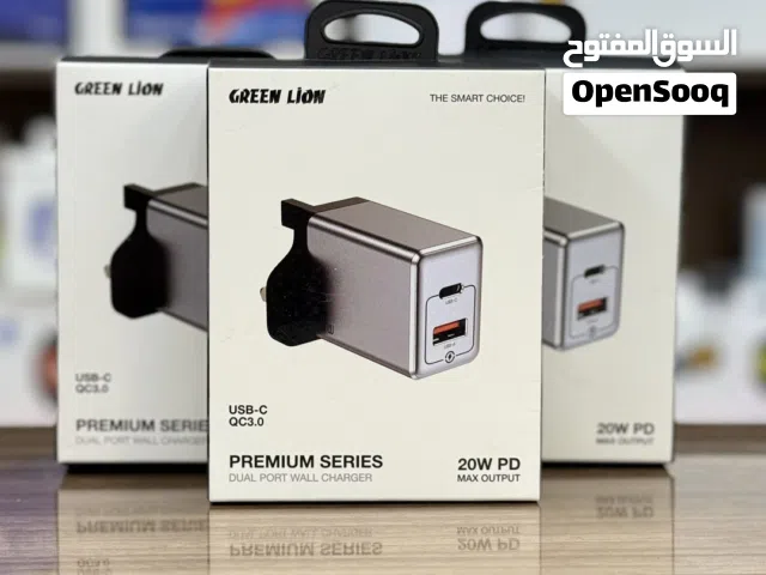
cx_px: 383
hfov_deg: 39.7
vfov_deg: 30.3
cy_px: 288
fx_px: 1062
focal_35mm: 48
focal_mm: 6.76
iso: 64
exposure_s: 1/100
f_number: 1.78
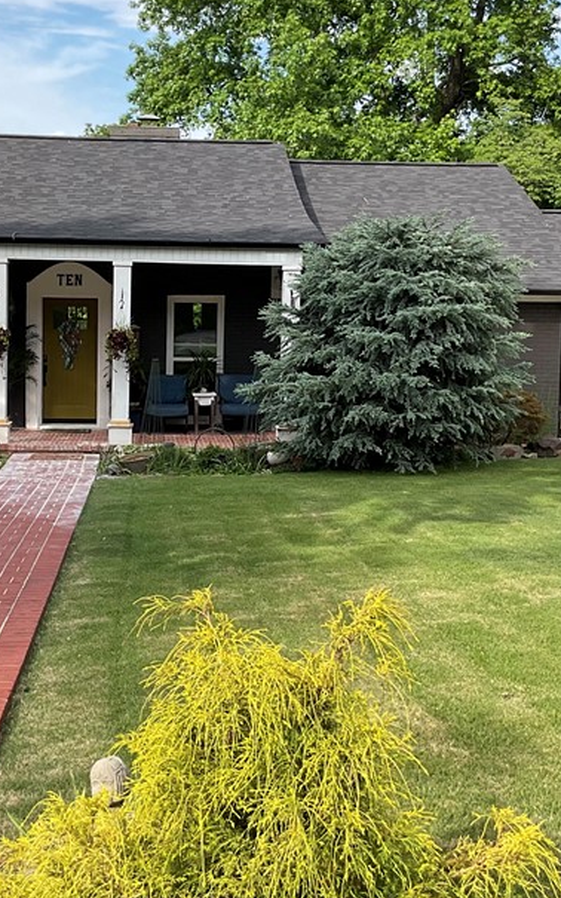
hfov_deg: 24.8
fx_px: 1272
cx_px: 218
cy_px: 384
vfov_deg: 38.8
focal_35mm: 52
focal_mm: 3
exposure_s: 1/457
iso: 16
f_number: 1.8
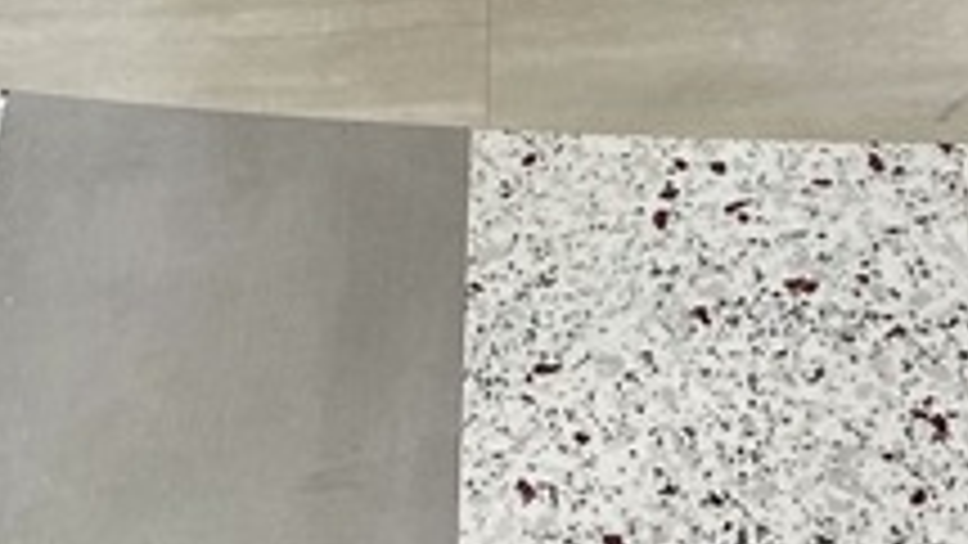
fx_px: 3466
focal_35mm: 135
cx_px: 594
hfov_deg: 15.9
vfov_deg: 7.6
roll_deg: +1.0
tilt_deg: -12.6
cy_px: -1214
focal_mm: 5.7
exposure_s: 1/120
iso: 64
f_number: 1.5
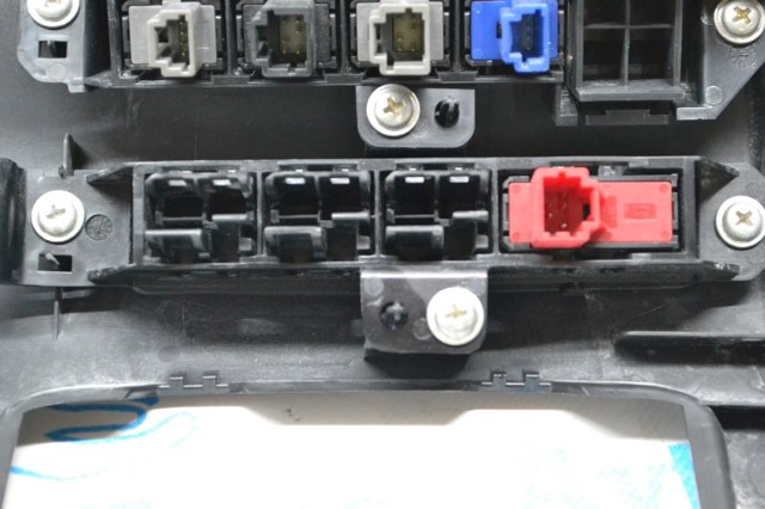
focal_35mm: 82
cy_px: 254
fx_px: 1752
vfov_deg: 16.5
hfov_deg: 24.6
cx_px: 382
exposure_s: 1/60
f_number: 5.6
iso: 3200
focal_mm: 55
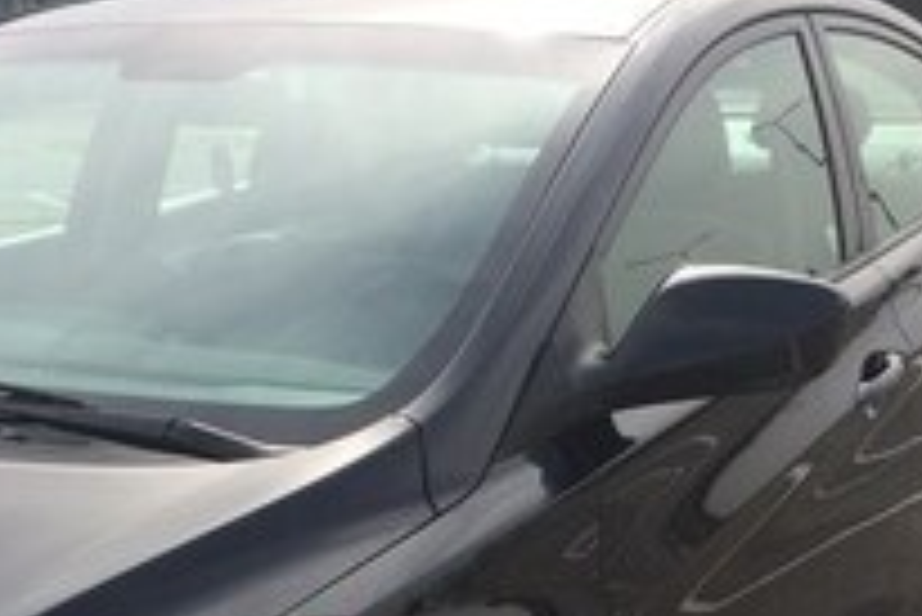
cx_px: 423
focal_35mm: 73
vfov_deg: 17.4
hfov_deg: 27.7
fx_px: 1871
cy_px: 827
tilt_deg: -20.7
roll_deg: +0.5
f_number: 2.2
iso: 32
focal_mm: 4.15
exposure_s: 1/1414
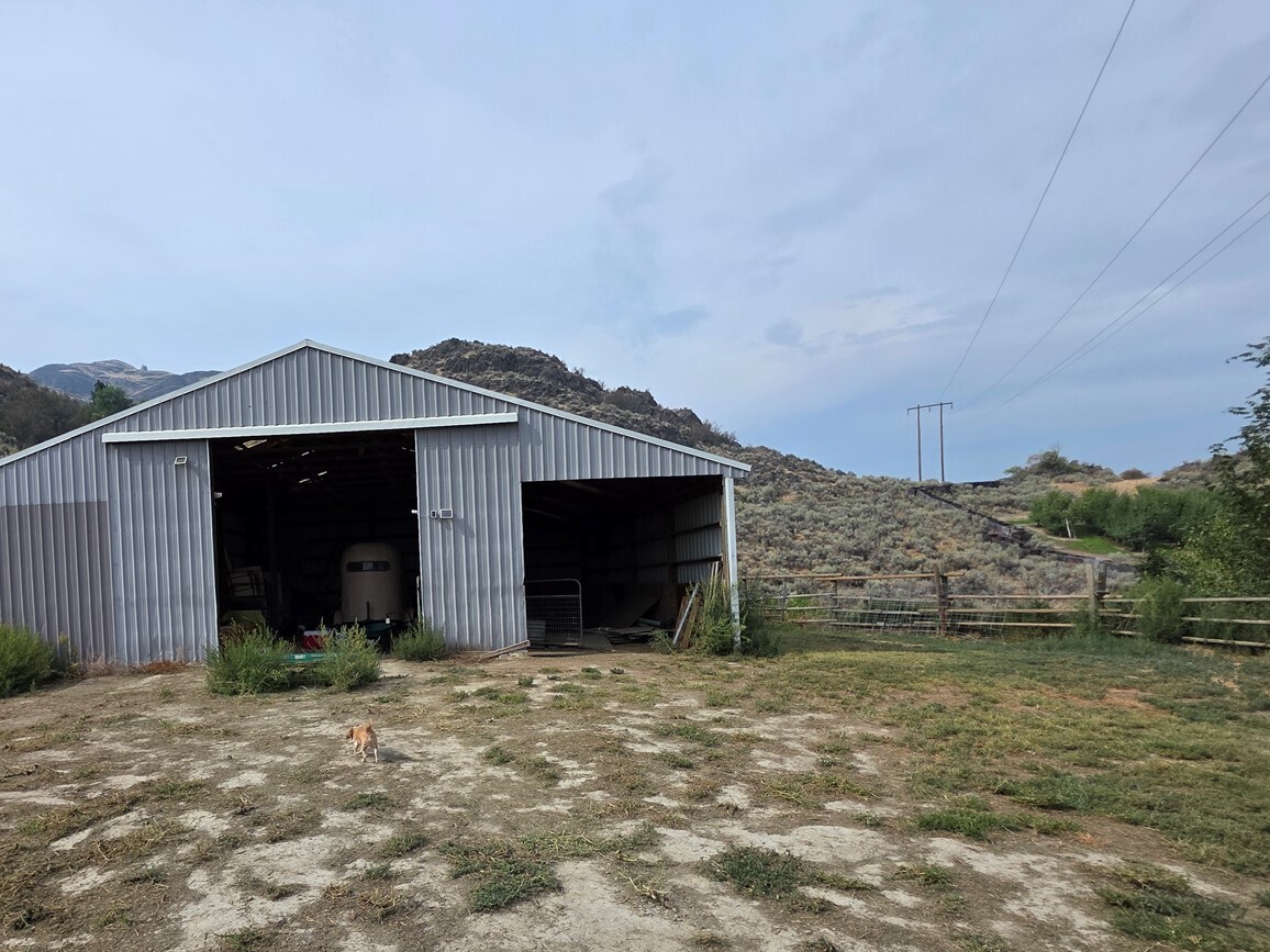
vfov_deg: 70.5
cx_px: 422
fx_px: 660
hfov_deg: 84.7
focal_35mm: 18
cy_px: 594
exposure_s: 1/2969
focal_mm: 2.2
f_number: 1.9
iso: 40
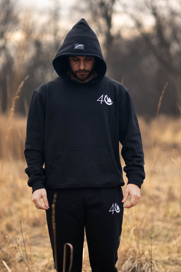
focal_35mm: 128
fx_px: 965
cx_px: 90
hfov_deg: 10.7
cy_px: 135
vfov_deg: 16.0
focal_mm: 85
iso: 40
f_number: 1.8
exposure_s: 1/100
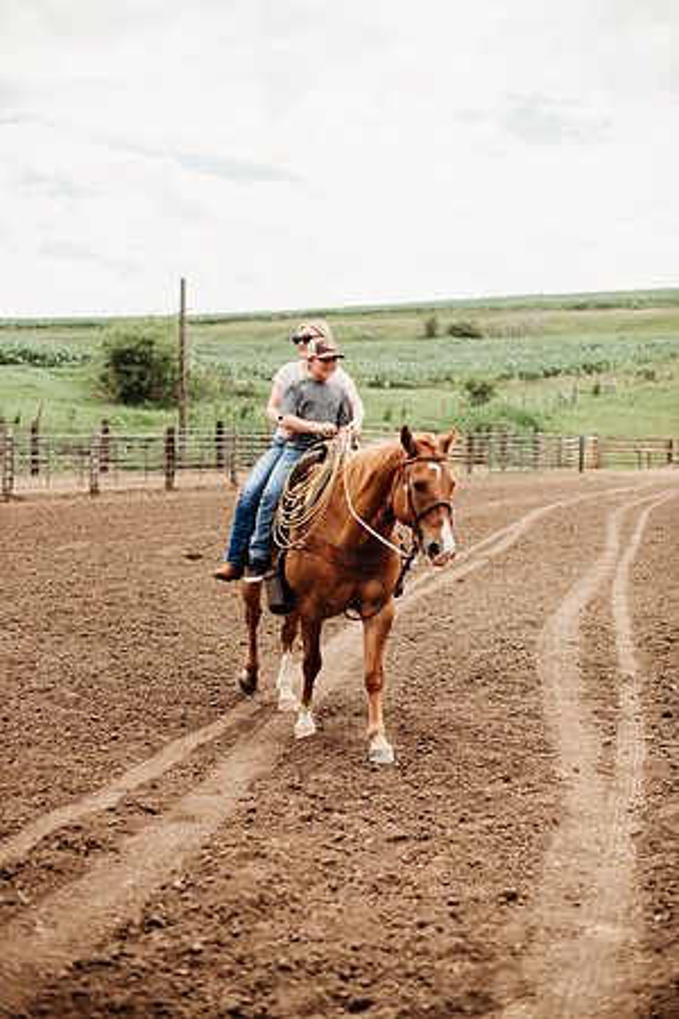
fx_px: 1414
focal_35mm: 50
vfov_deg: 39.6
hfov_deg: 27.0
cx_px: 340
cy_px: 510
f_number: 2.2
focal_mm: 50
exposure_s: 1/1600
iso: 100
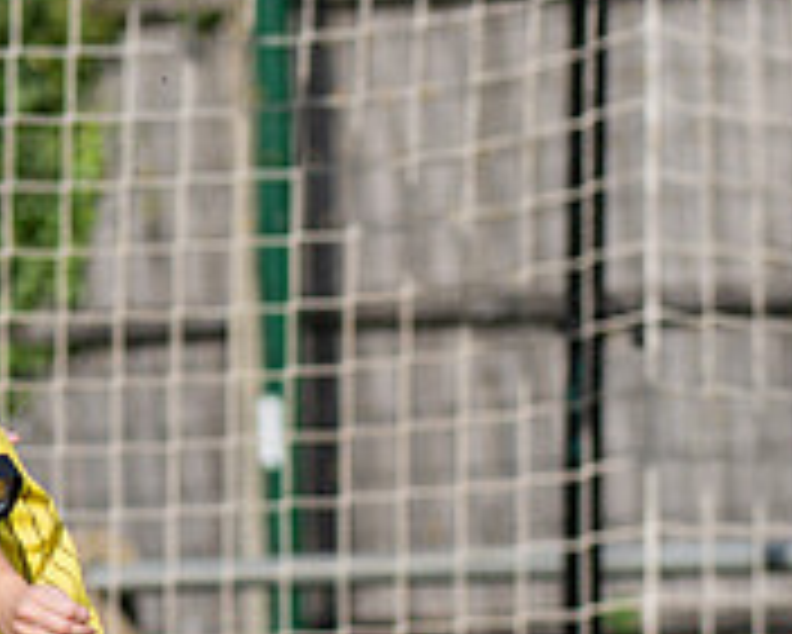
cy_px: 973
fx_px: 34640
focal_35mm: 1477
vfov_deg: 1.0
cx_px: -110
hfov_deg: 1.3
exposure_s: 1/2000
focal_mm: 300
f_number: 4
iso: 200
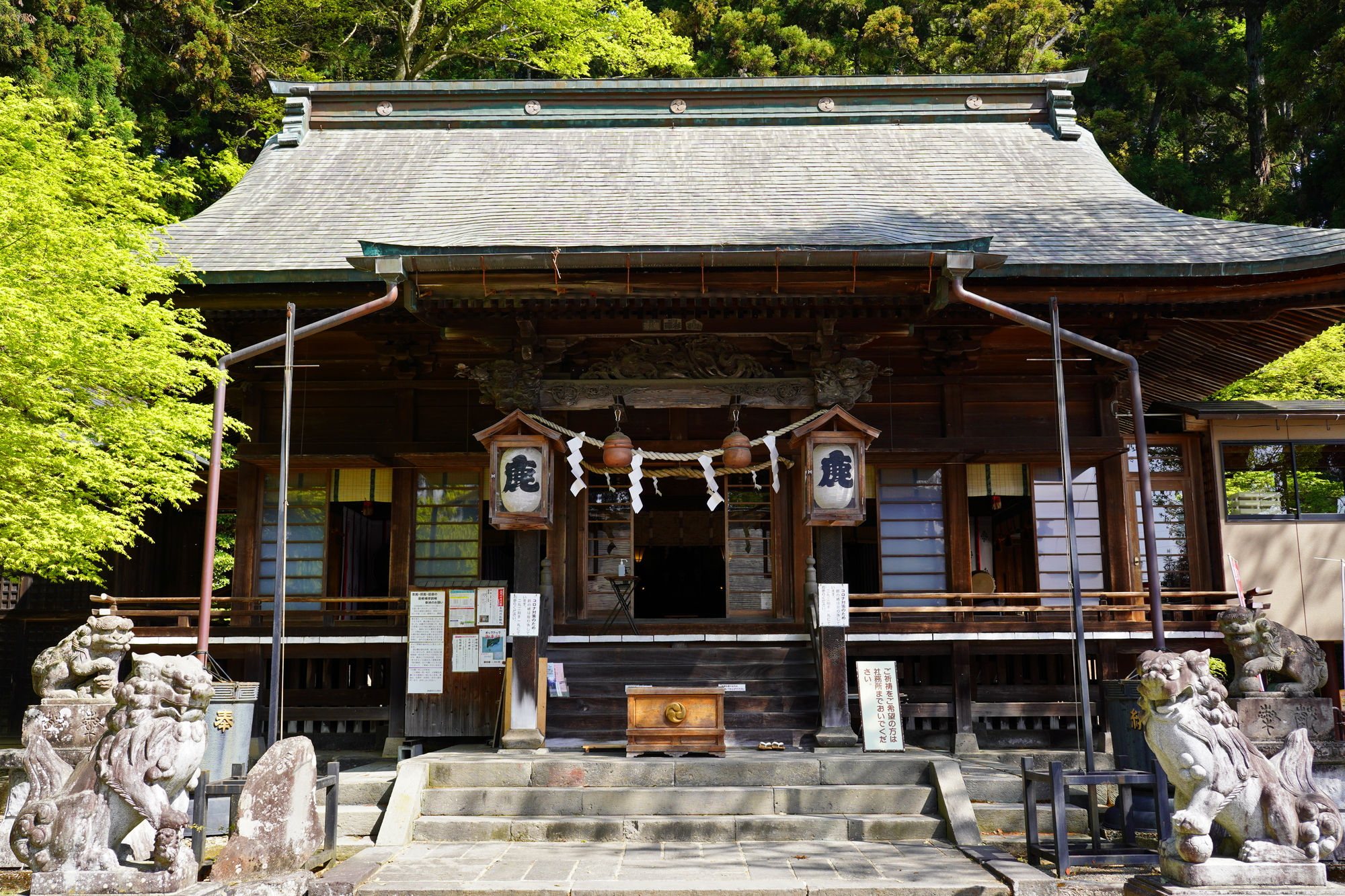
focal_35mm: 33
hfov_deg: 56.6
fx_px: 1250
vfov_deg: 39.5
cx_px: 672
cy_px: 448
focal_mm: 22.3
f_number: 5.6
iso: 160
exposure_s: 1/200
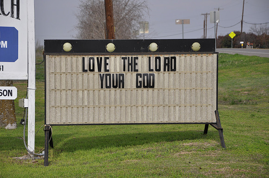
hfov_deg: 14.0
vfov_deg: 9.3
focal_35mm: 147
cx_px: 134
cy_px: 89
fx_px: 1097
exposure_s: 1/250
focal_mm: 98
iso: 200
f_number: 8
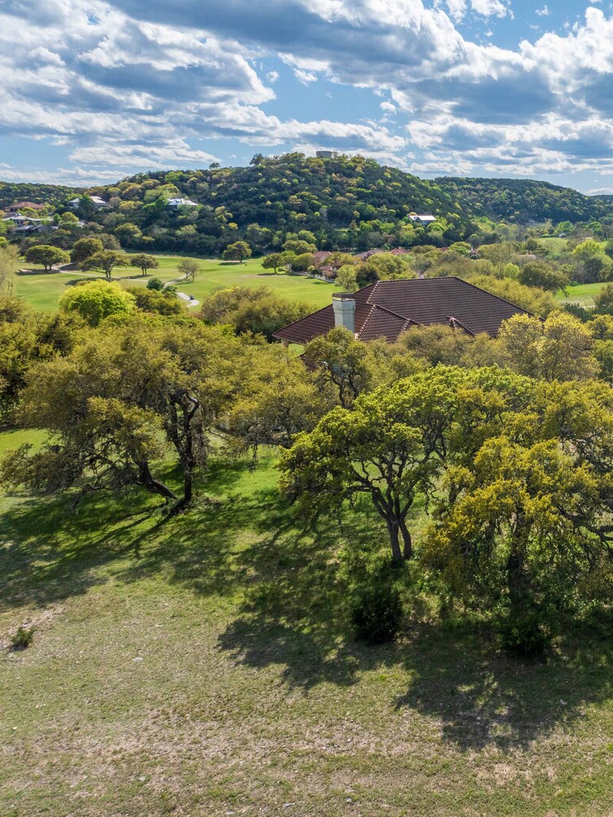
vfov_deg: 55.3
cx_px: 556
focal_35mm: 33
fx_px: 779
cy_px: 401
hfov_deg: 39.7
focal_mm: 12.29
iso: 310
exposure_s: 1/6400
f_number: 2.8
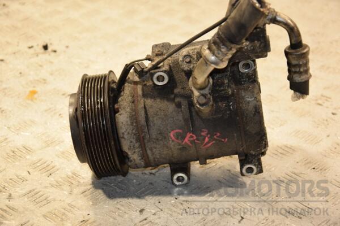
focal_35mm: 93
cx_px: 170
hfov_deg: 21.9
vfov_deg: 14.7
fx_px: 878
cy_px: 113
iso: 800
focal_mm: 62
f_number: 5.3
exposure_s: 1/160
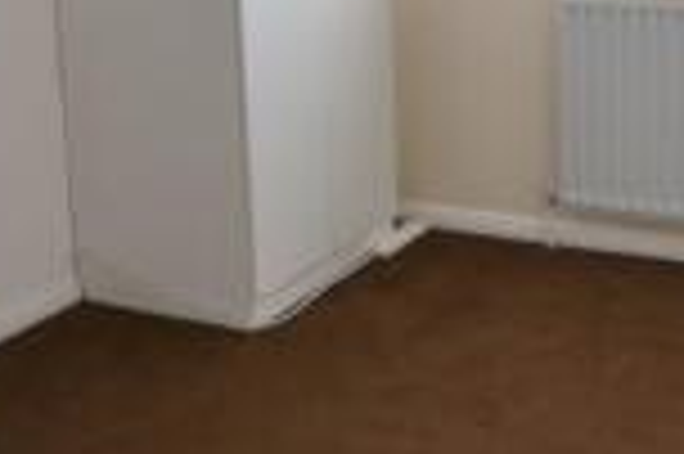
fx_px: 1350
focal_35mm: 71
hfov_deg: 28.4
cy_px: 43
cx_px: 403
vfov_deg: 18.8
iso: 200
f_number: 5.6
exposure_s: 1/125
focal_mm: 11
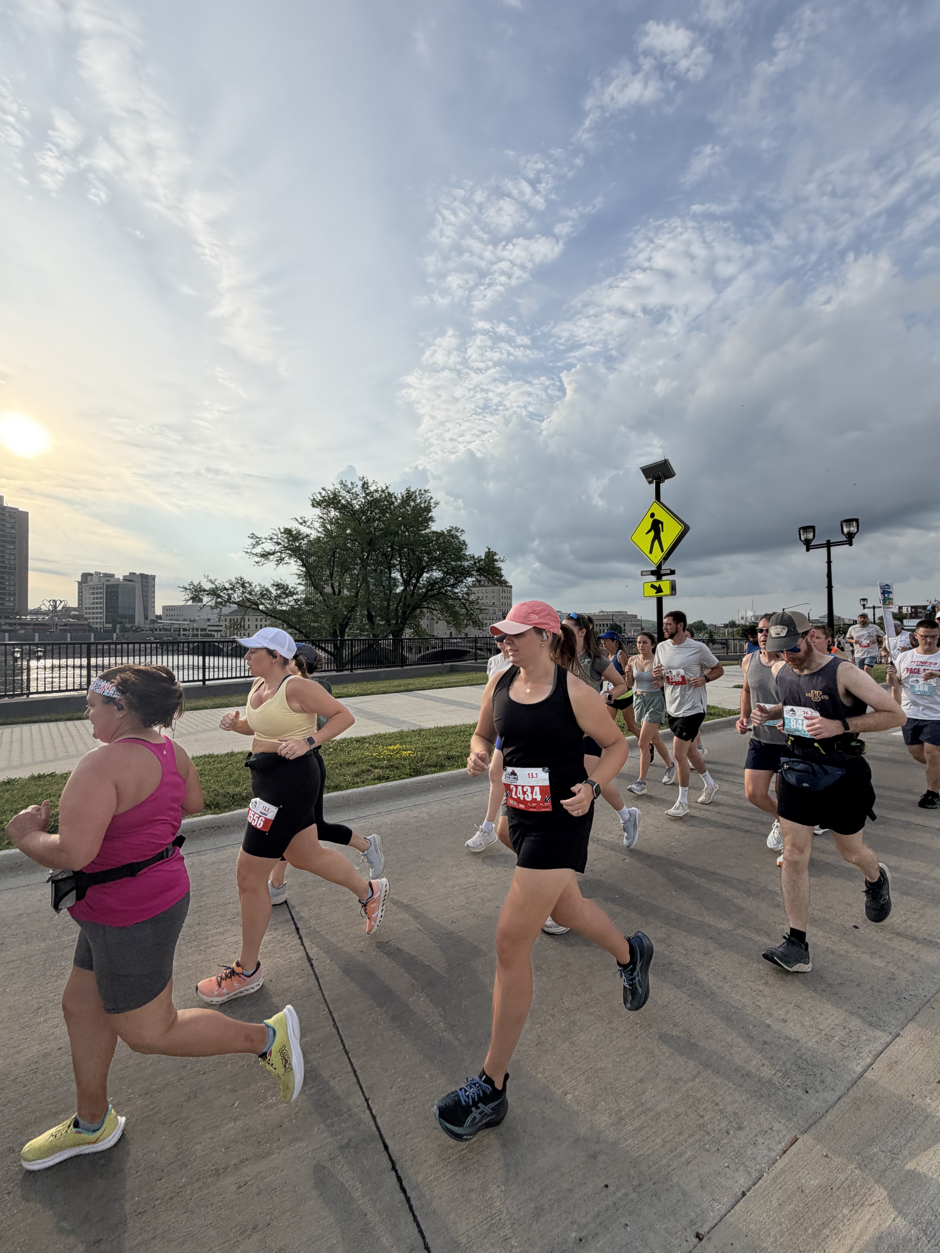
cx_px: 470
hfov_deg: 85.7
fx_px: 507
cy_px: 626
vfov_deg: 102.1
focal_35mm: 14
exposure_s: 1/928
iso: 32
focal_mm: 2.22
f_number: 2.2
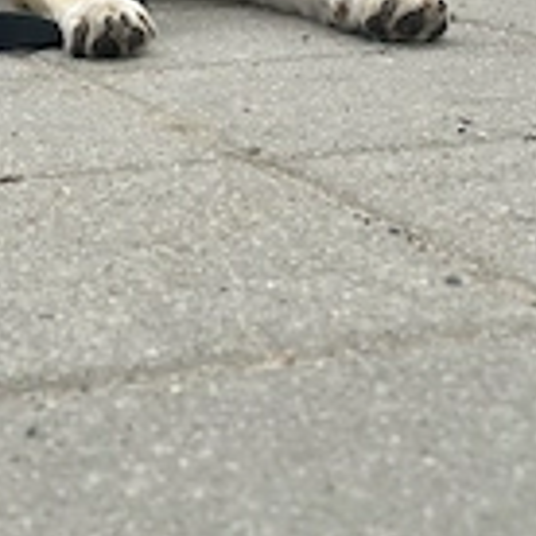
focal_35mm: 123
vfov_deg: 13.8
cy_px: -70
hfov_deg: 14.2
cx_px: 225
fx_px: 2155
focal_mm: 6.86
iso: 64
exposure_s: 1/1751
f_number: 1.78
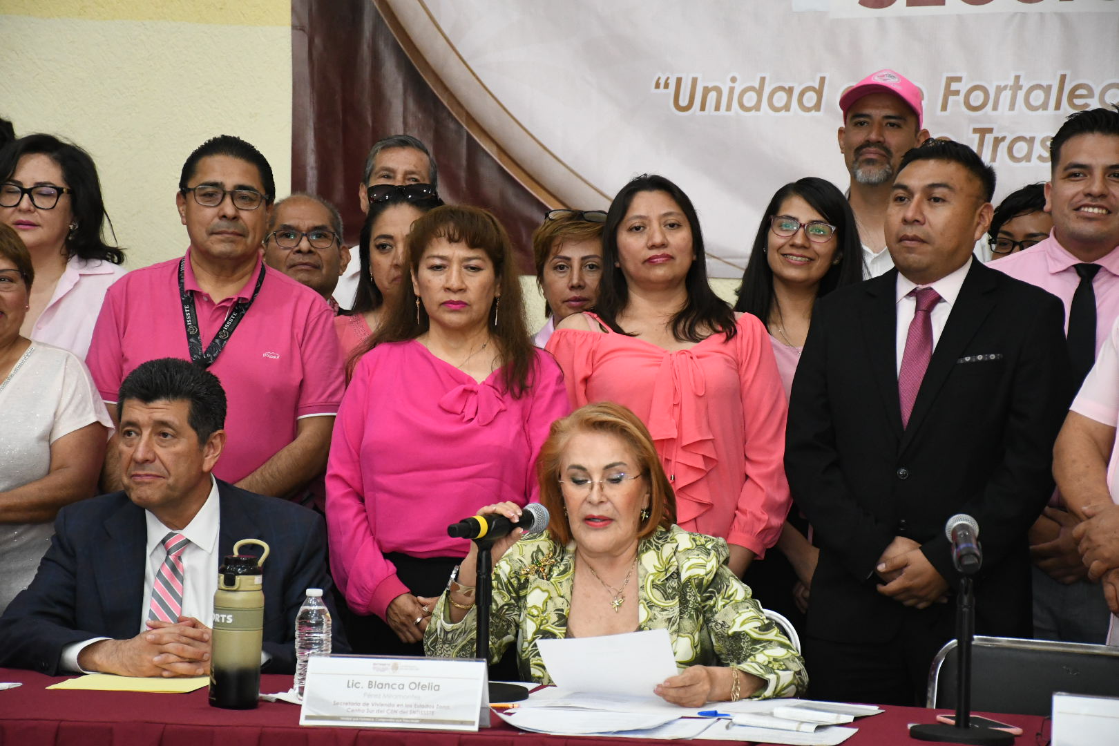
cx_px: 560
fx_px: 3730
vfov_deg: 11.4
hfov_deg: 17.1
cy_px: 373
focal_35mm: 120
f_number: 5.6
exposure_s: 1/125
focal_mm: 80
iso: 4000
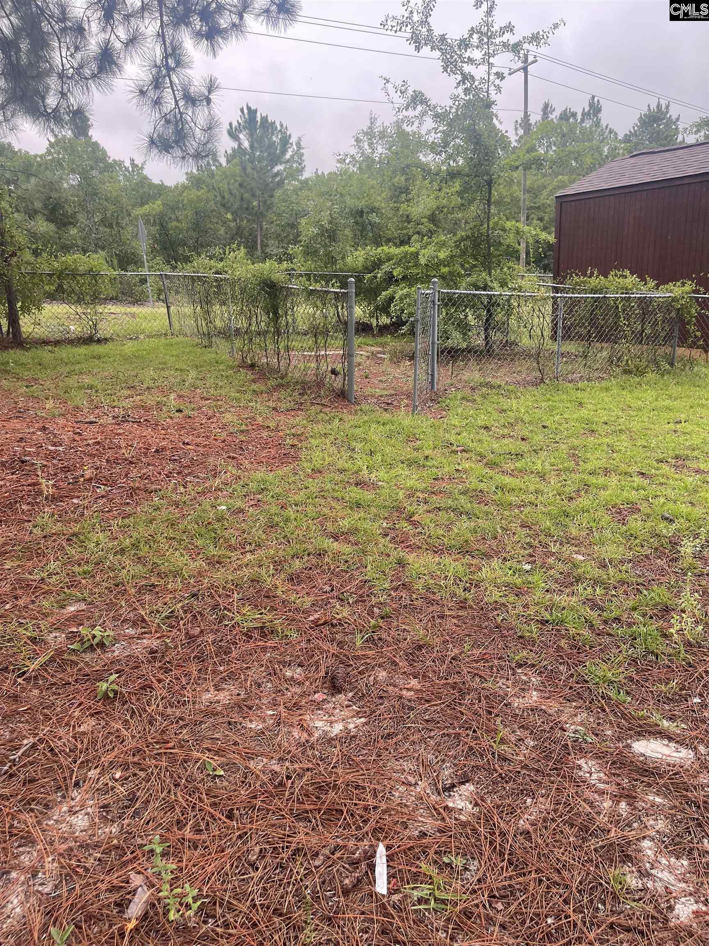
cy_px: 473
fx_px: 683
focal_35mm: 25
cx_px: 354
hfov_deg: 54.9
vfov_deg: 69.4
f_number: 1.6
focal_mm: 5.1
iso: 32
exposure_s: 1/274
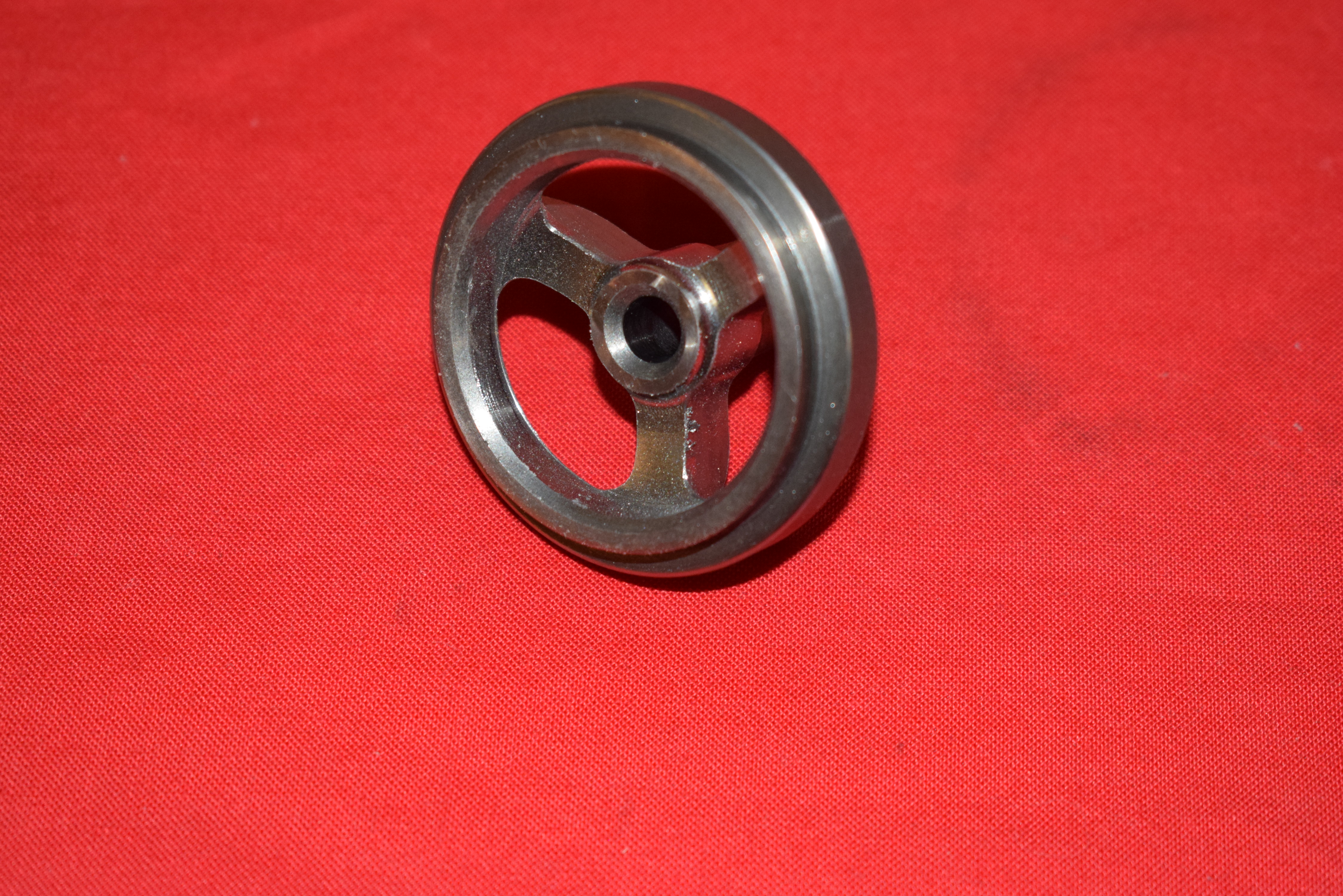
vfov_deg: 16.6
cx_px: 672
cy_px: 448
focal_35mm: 82
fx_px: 3078
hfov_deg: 24.6
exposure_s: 1/200
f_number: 5.6
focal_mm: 55
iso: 1250
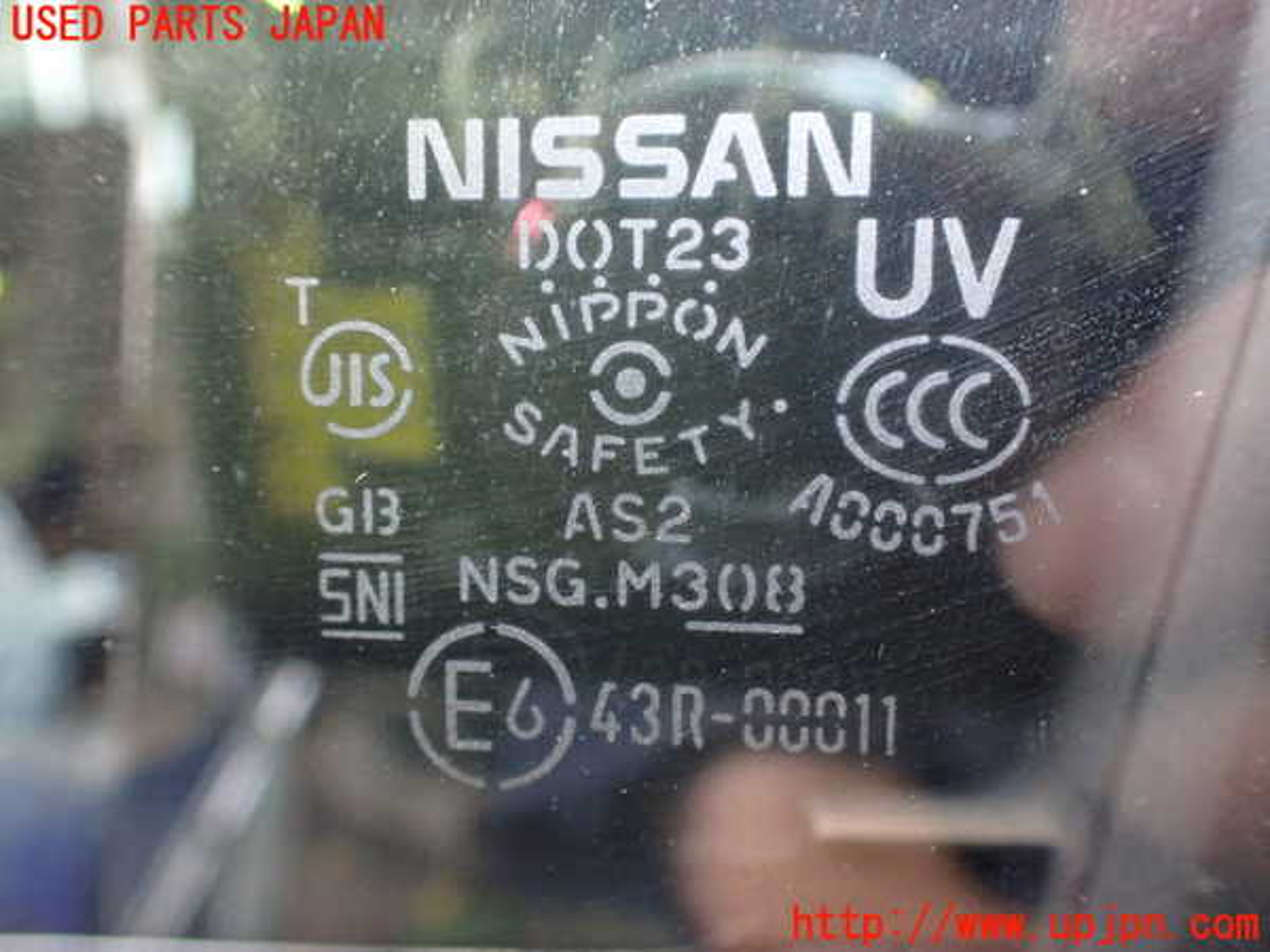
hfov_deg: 60.0
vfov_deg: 46.8
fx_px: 1101
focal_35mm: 30
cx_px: 635
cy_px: 476
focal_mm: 5.4
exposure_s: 1/40
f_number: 2.3
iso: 800
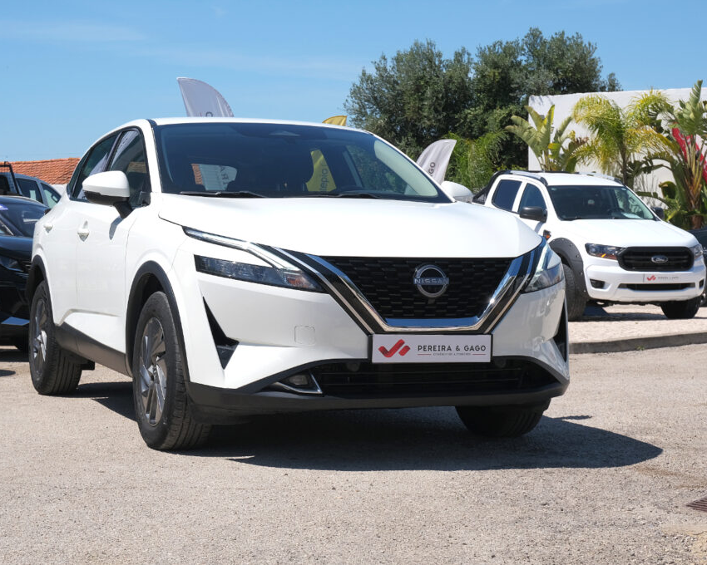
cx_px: 309
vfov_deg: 22.2
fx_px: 1444
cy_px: 282
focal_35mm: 69
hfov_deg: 27.5
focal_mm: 40.8
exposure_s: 1/400
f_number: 9
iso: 160
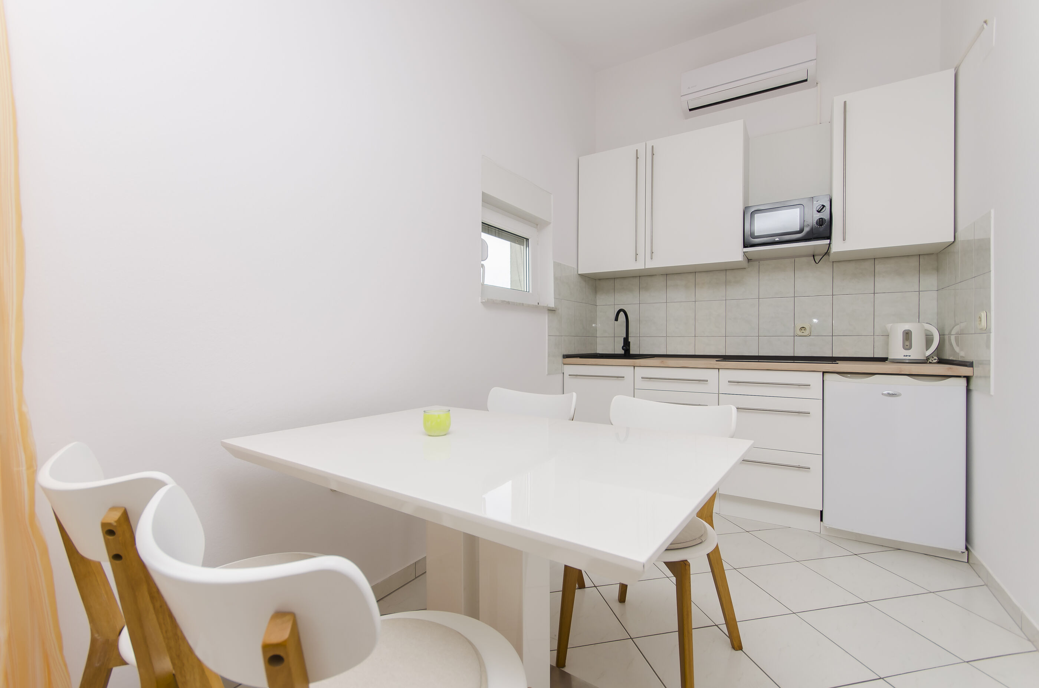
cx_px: 520
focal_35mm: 15
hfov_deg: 100.5
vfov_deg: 77.1
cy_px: 344
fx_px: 432
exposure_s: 1/100
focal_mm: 10
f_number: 6.3
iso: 100
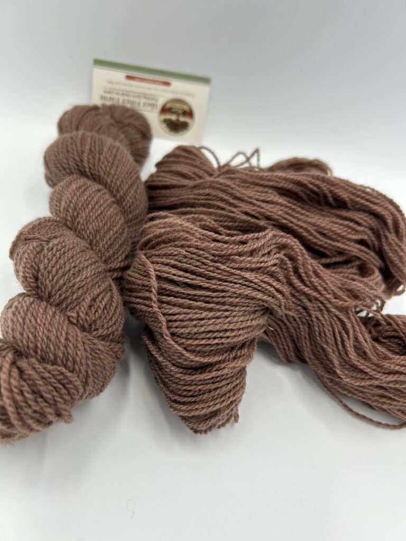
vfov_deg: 67.3
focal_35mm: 26
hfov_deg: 53.1
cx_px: 203
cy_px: 270
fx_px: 407
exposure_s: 1/687
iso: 50
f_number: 1.5
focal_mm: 5.7
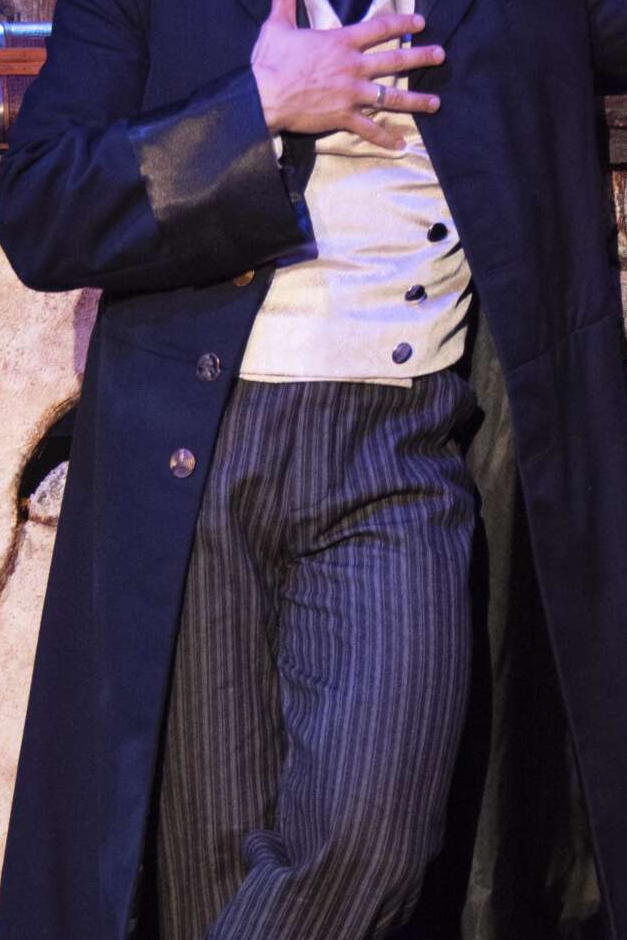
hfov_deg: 6.3
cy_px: 622
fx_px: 5693
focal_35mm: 218
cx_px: 640
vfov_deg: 9.4
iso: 4000
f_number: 5
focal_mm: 80
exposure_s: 1/160
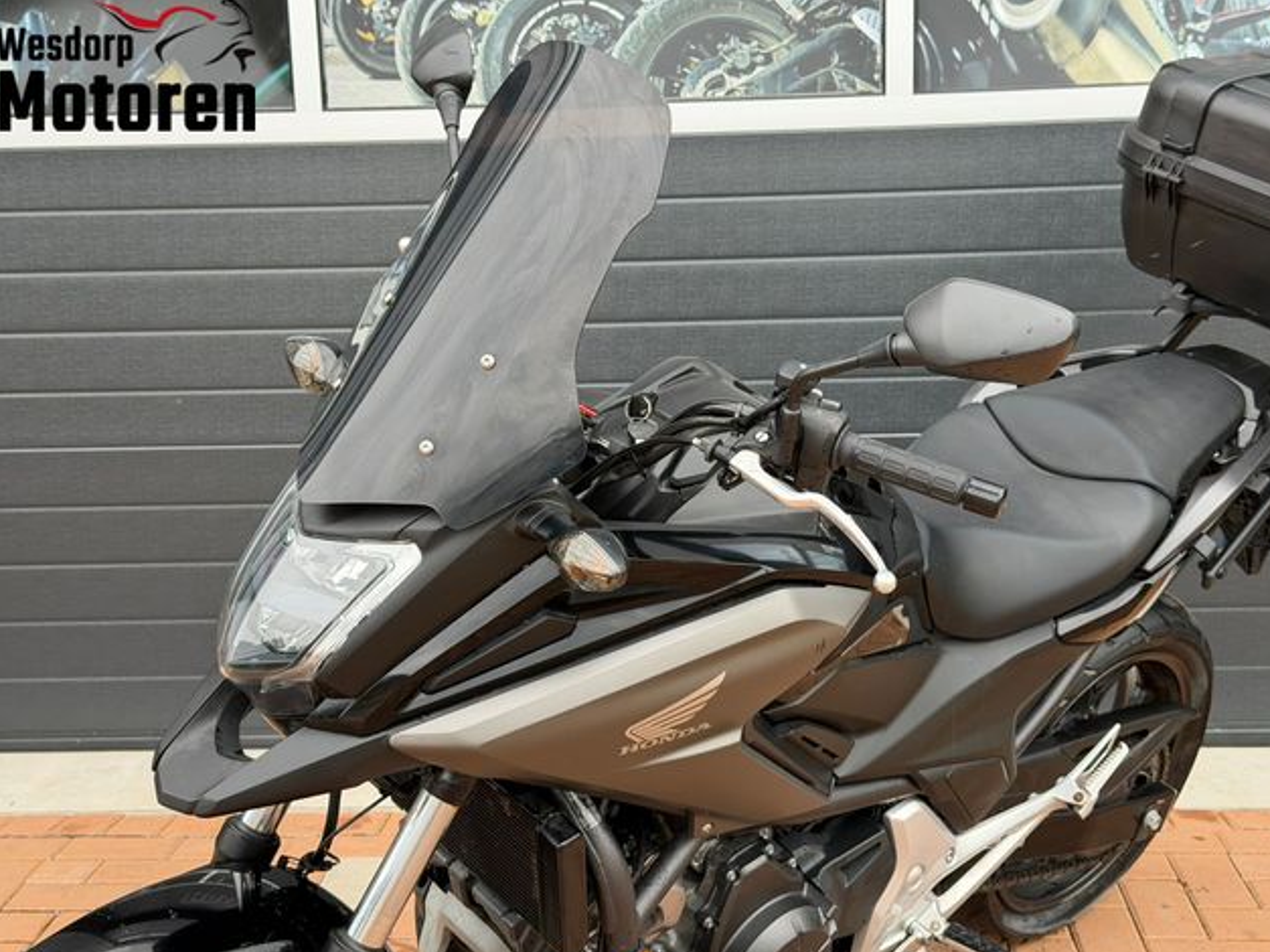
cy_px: 482
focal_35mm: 49
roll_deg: +1.4
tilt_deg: -10.7
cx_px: 644
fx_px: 1797
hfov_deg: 38.9
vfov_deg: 29.7
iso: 64
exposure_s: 1/302
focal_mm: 6.76
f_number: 1.78
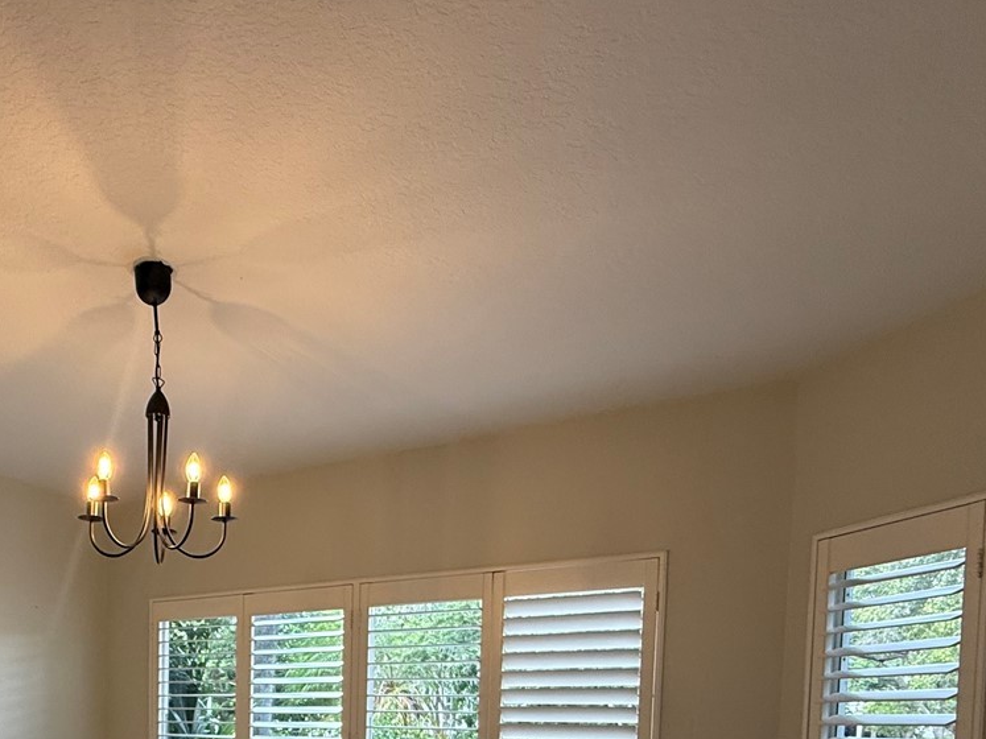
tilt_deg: -3.5
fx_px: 854
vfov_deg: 40.2
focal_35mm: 30
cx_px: 206
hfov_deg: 55.9
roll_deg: -1.0
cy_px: 763
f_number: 2.2
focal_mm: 2.22
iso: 125
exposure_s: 1/120
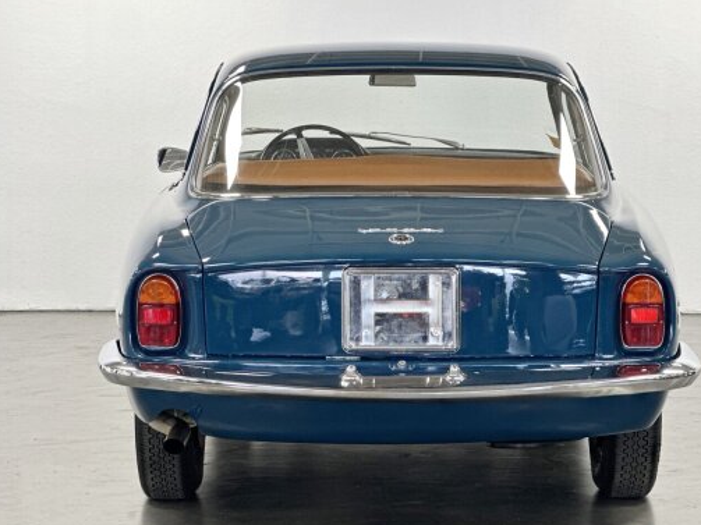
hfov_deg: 20.0
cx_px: 408
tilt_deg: -7.1
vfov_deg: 15.1
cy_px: 320
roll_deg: +0.6
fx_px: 1984
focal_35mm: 98
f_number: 2.8
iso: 200
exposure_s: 1/40
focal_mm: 9
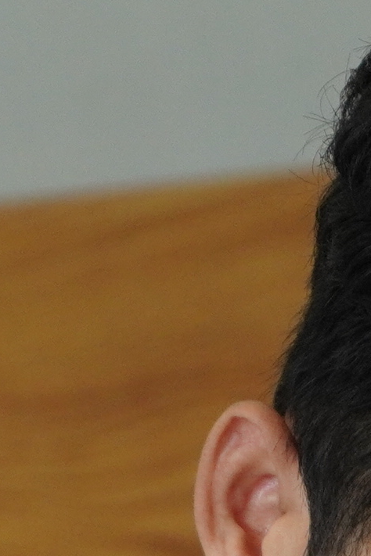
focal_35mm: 770
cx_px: 322
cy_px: 993
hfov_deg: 1.8
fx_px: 11902
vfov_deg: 2.7
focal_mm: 86
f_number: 5.6
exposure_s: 1/160
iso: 640
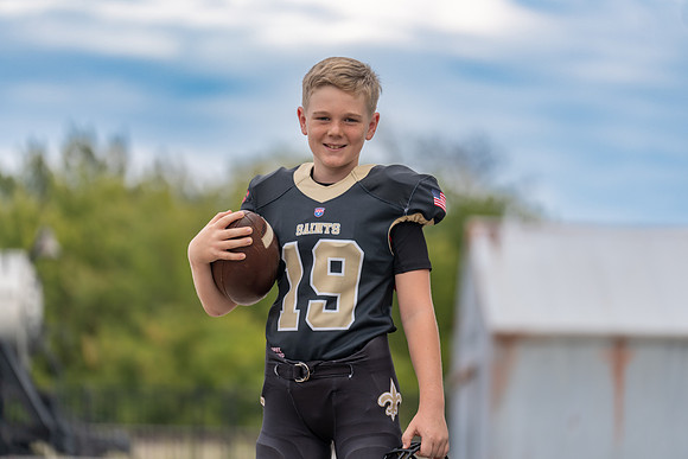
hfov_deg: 14.1
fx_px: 2791
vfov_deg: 9.4
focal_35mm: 146
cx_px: 344
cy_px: 230
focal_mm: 146
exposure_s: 1/500
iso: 100
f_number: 2.8
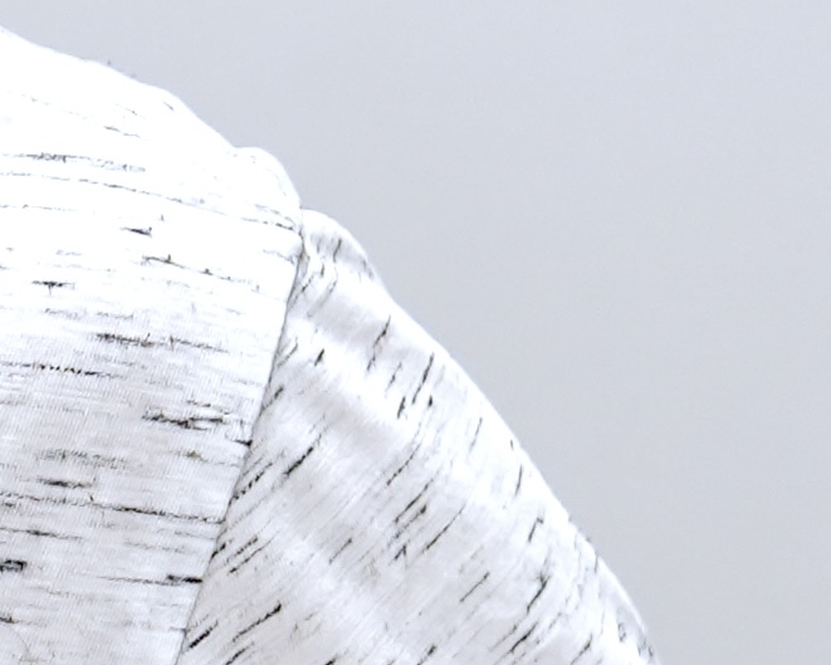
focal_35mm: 399
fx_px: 9815
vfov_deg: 3.9
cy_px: -434
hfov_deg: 4.7
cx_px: -1034
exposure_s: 1/80
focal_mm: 70
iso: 800
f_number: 3.2
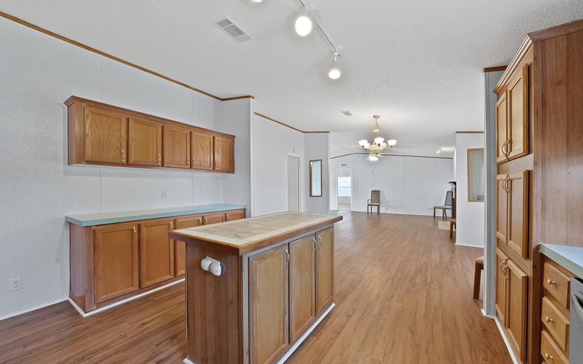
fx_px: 207
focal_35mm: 13
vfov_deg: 82.6
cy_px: 197
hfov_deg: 109.4
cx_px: 290
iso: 640
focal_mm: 12
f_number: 8
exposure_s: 1/2.5
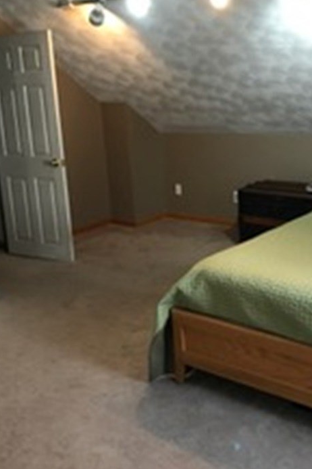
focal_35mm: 43
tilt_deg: -12.1
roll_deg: +2.9
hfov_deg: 31.1
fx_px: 559
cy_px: 227
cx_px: 191
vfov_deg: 45.4
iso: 64
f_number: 1.8
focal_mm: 3.99
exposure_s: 1/15
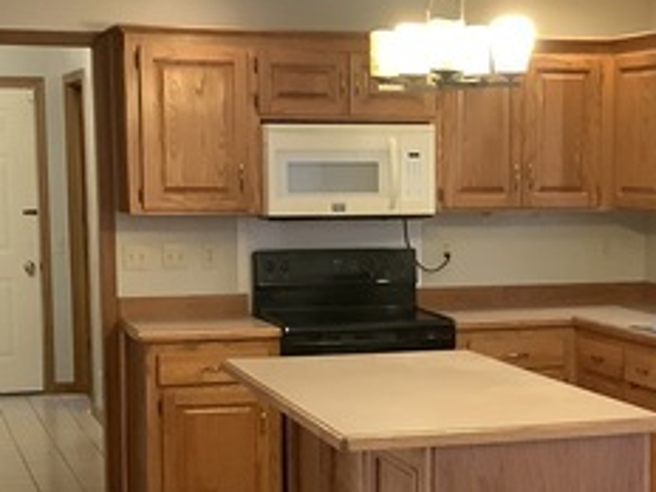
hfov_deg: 21.9
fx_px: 1687
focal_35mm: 89
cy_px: 396
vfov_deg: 16.5
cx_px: 462
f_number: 2.4
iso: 320
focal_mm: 3.3
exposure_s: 1/33
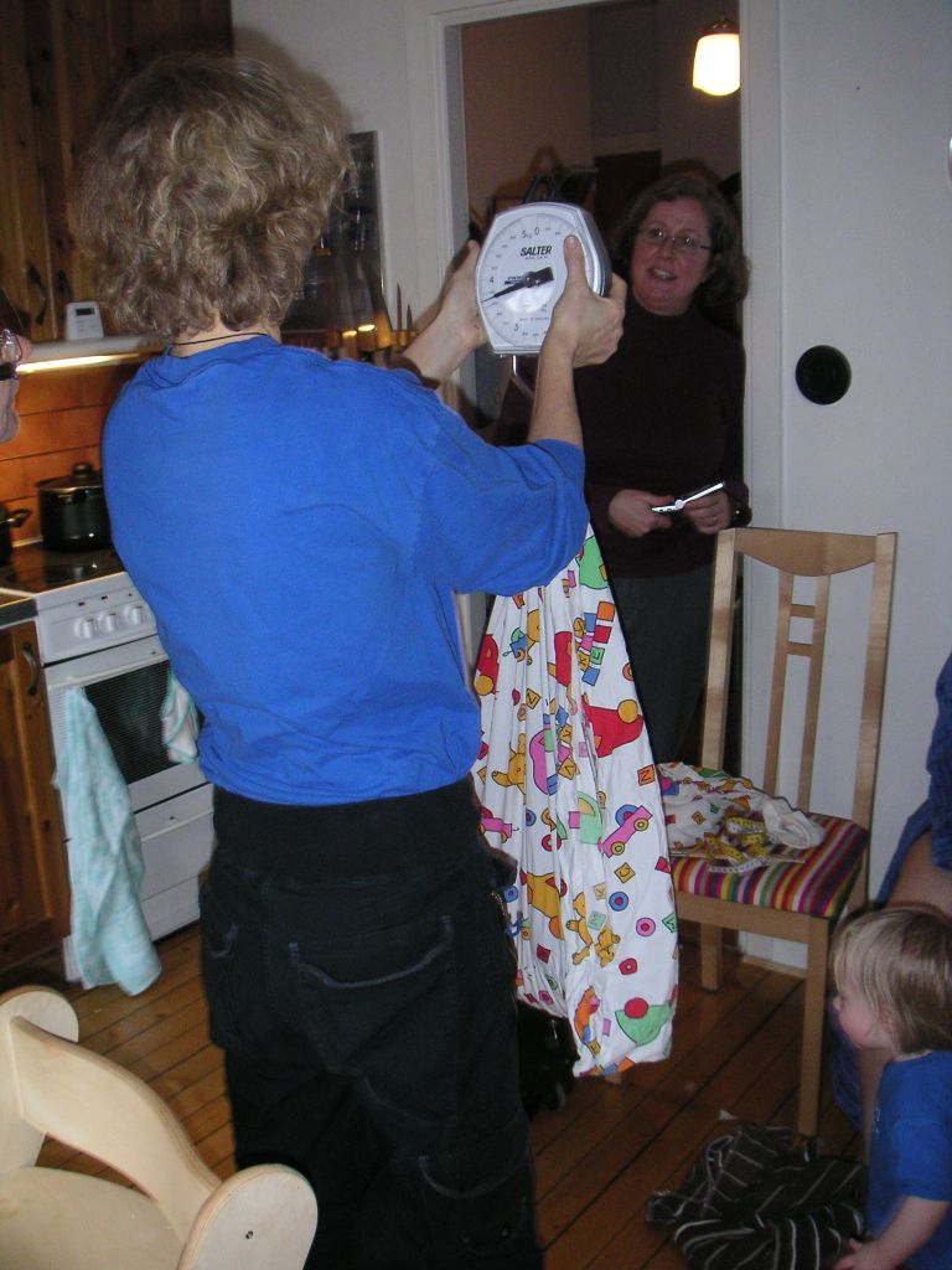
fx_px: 1357
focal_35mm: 37
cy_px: 635
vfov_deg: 50.1
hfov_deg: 38.7
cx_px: 476
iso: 160
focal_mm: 5.7
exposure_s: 1/45
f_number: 2.8
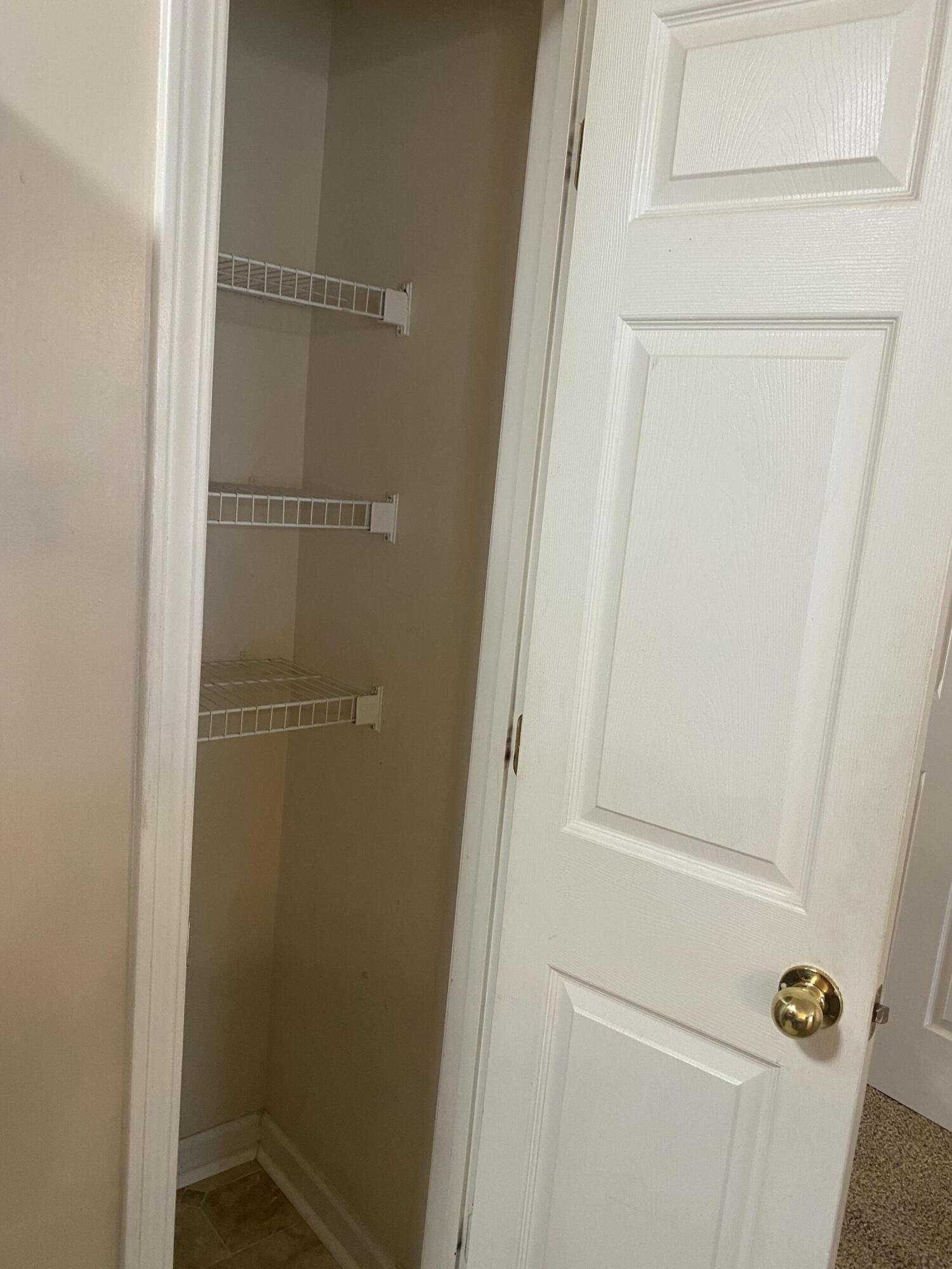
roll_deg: -6.0
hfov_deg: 53.1
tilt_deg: -10.6
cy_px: 634
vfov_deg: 67.3
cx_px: 476
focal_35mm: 26
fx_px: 953
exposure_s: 1/60
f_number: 1.8
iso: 125
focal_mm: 4.25
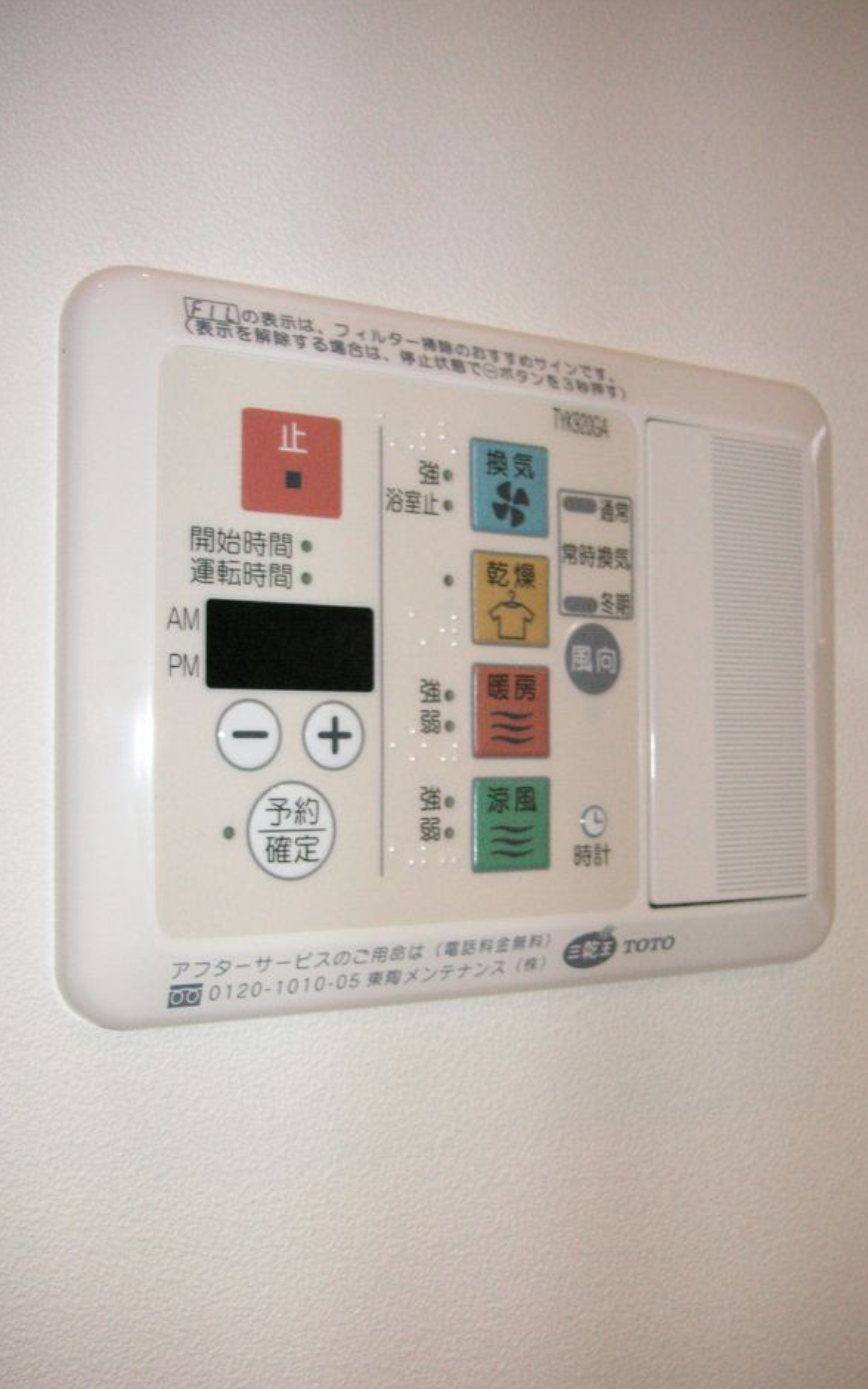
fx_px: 1514
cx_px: 450
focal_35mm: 40
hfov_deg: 32.0
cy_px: 695
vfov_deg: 49.3
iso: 160
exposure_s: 1/180
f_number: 6.7
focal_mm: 6.1
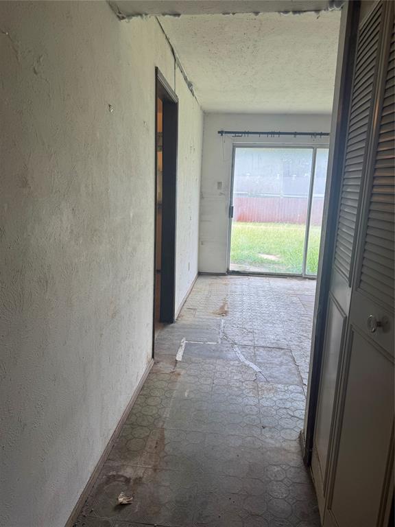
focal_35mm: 24
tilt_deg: -8.7
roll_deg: -2.1
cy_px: 264
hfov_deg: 56.8
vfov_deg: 71.6
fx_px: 365
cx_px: 198
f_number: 1.78
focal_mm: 6.76
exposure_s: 1/262
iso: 64
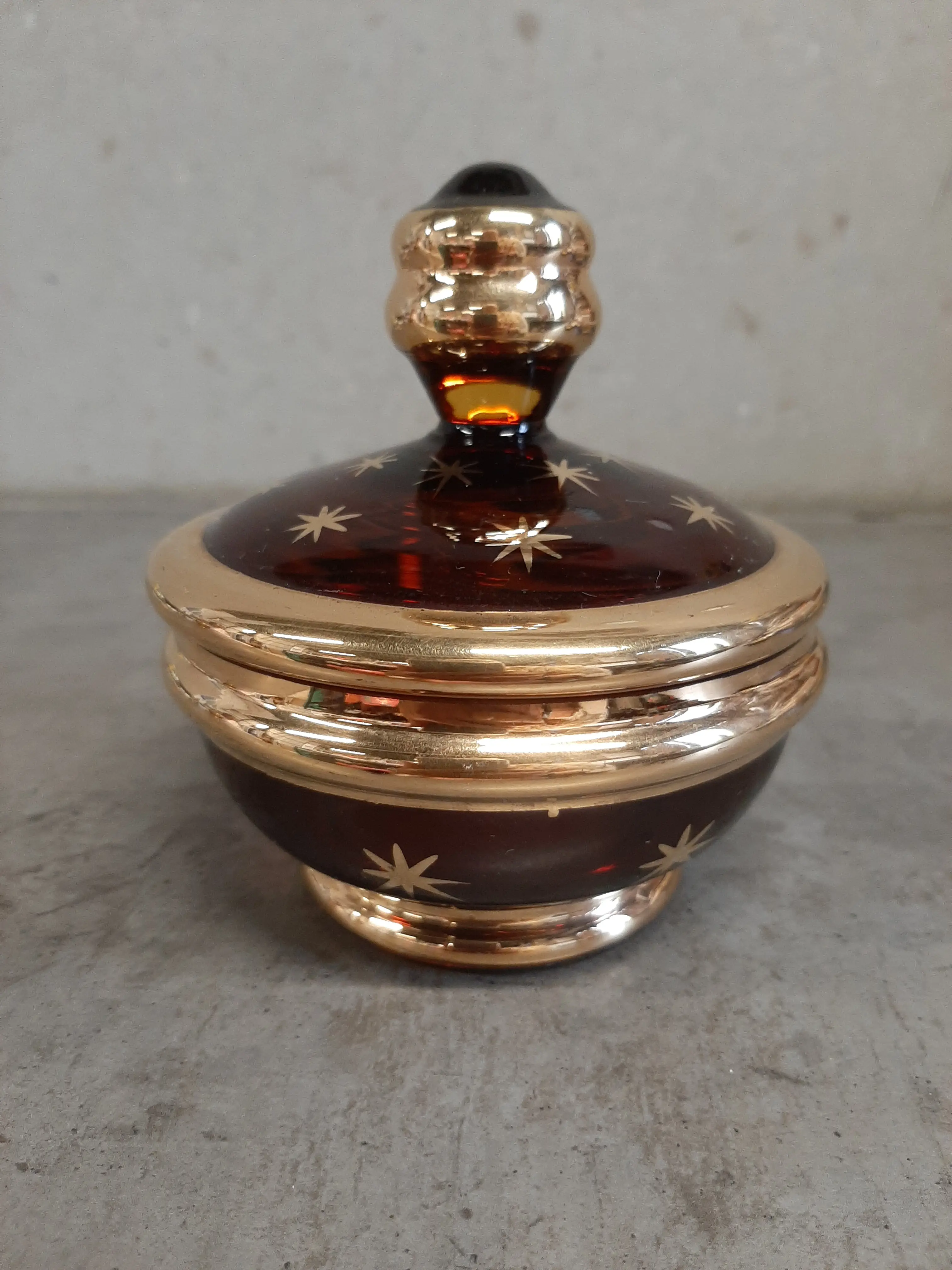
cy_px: 635
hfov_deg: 53.1
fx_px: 953
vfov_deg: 67.3
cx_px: 476
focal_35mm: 26
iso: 160
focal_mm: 3.93
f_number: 1.7
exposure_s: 1/50
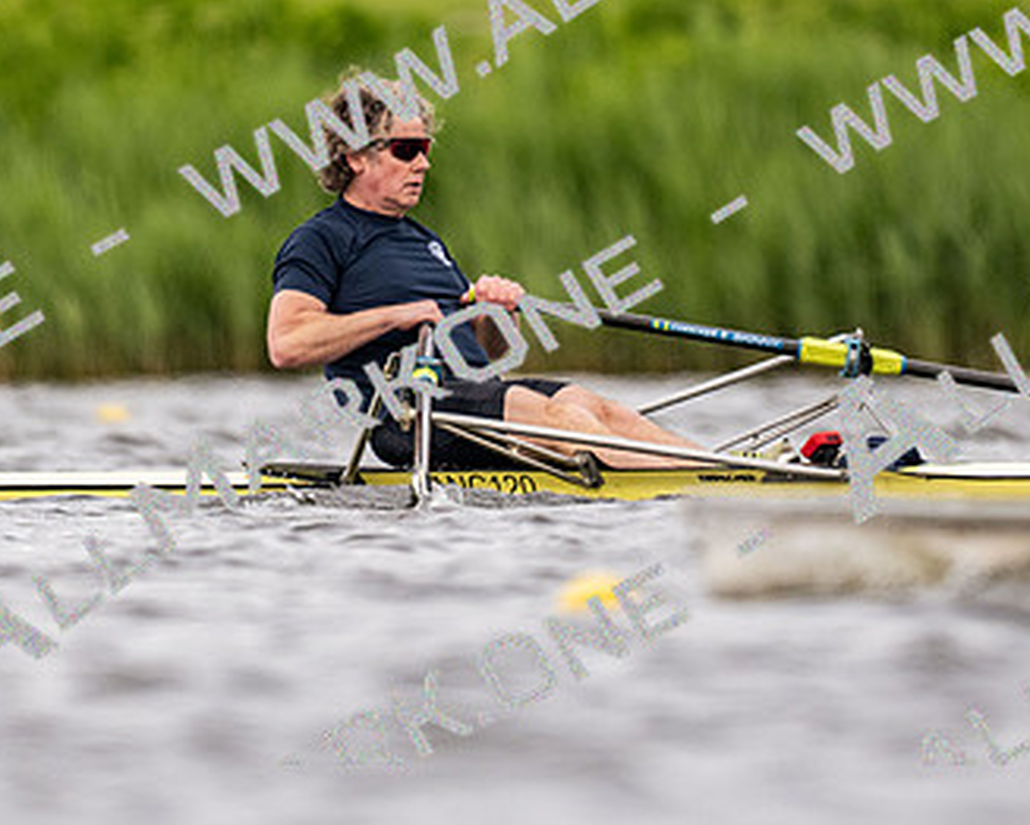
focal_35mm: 1496
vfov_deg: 1.0
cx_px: 567
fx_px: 45631
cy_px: 227
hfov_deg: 1.3
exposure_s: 1/2500
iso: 720
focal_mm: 600
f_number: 4
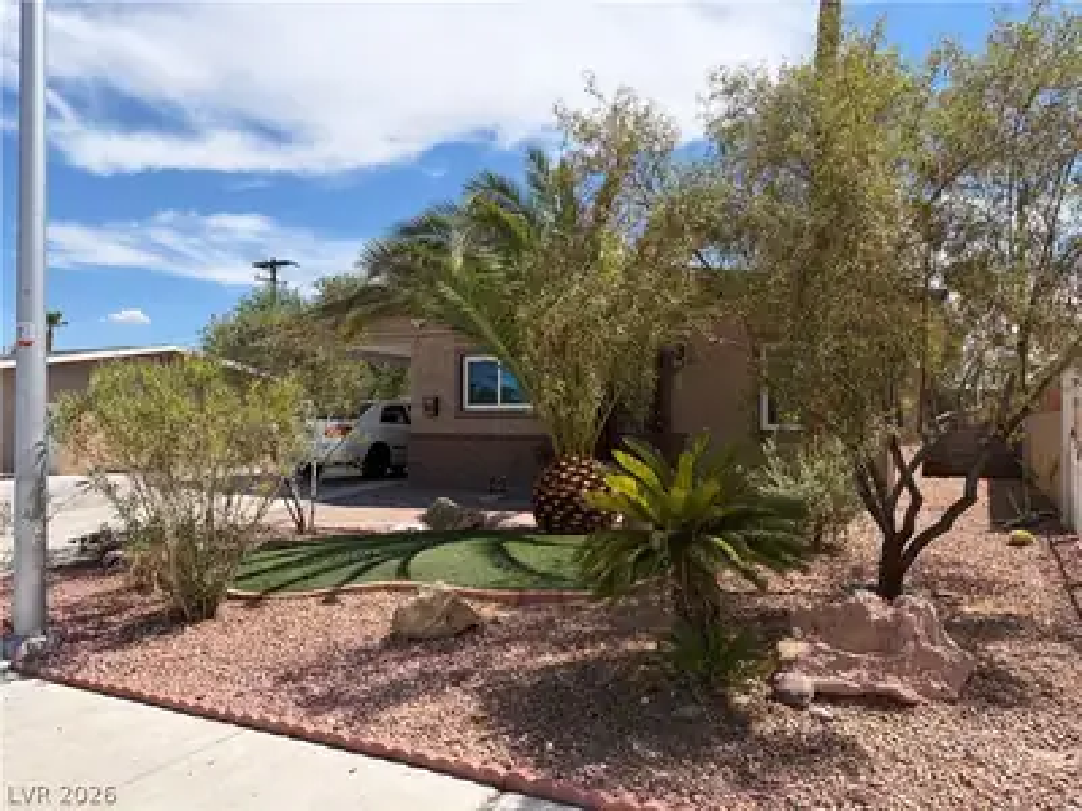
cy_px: 406
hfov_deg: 67.3
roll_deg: +0.5
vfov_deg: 53.1
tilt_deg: +1.7
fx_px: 813
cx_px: 541
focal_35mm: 26
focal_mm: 5.96
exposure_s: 1/2865
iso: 50
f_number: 1.6
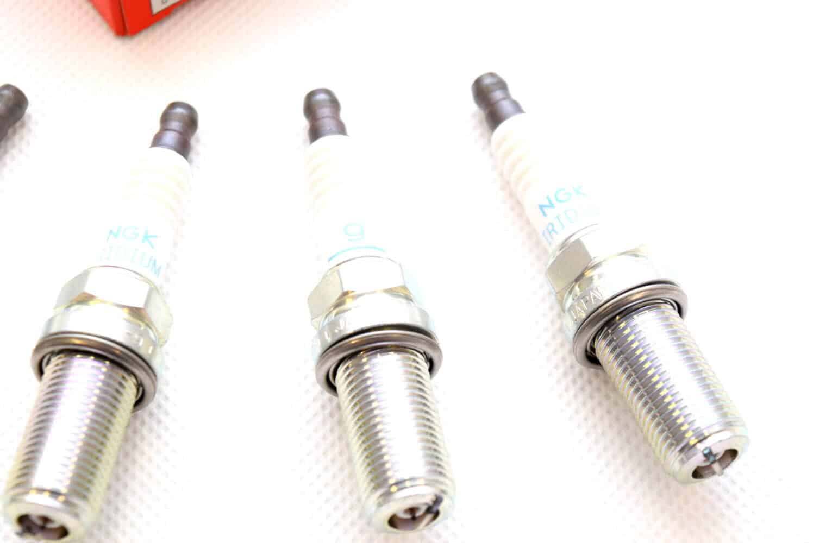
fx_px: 1865
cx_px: 406
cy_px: 272
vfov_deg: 16.6
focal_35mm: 82
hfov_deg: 24.6
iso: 400
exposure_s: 1/200
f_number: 7.1
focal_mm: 55
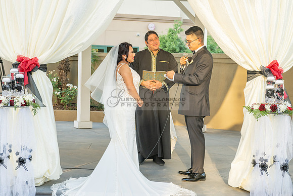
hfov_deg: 28.8
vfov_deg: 19.5
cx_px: 146
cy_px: 98
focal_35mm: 70
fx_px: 570
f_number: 7.1
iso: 500
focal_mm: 70
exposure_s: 1/200
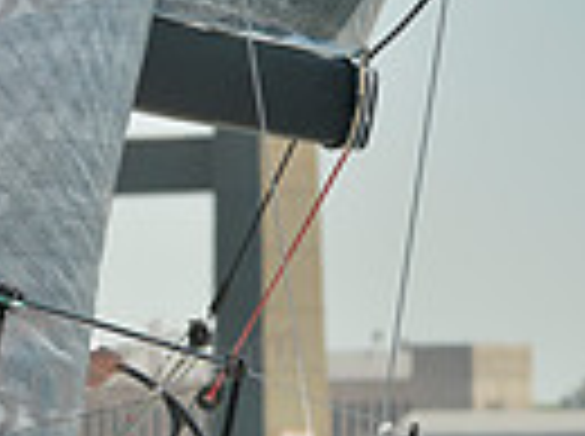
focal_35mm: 861
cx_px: -562
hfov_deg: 2.3
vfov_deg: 1.7
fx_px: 14524
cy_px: 703
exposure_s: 1/800
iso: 200
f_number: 5
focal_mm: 200
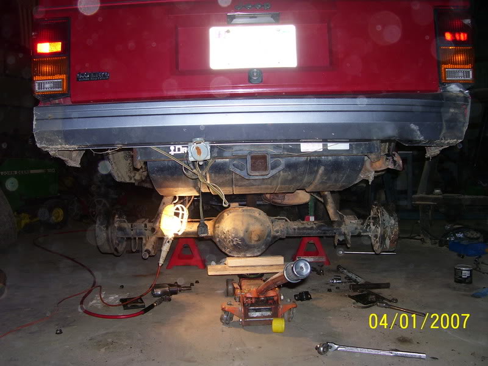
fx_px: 479
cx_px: 244
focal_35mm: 34
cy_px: 183
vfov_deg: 41.8
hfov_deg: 54.0
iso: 80
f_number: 2.7
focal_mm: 5.6
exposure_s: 1/60
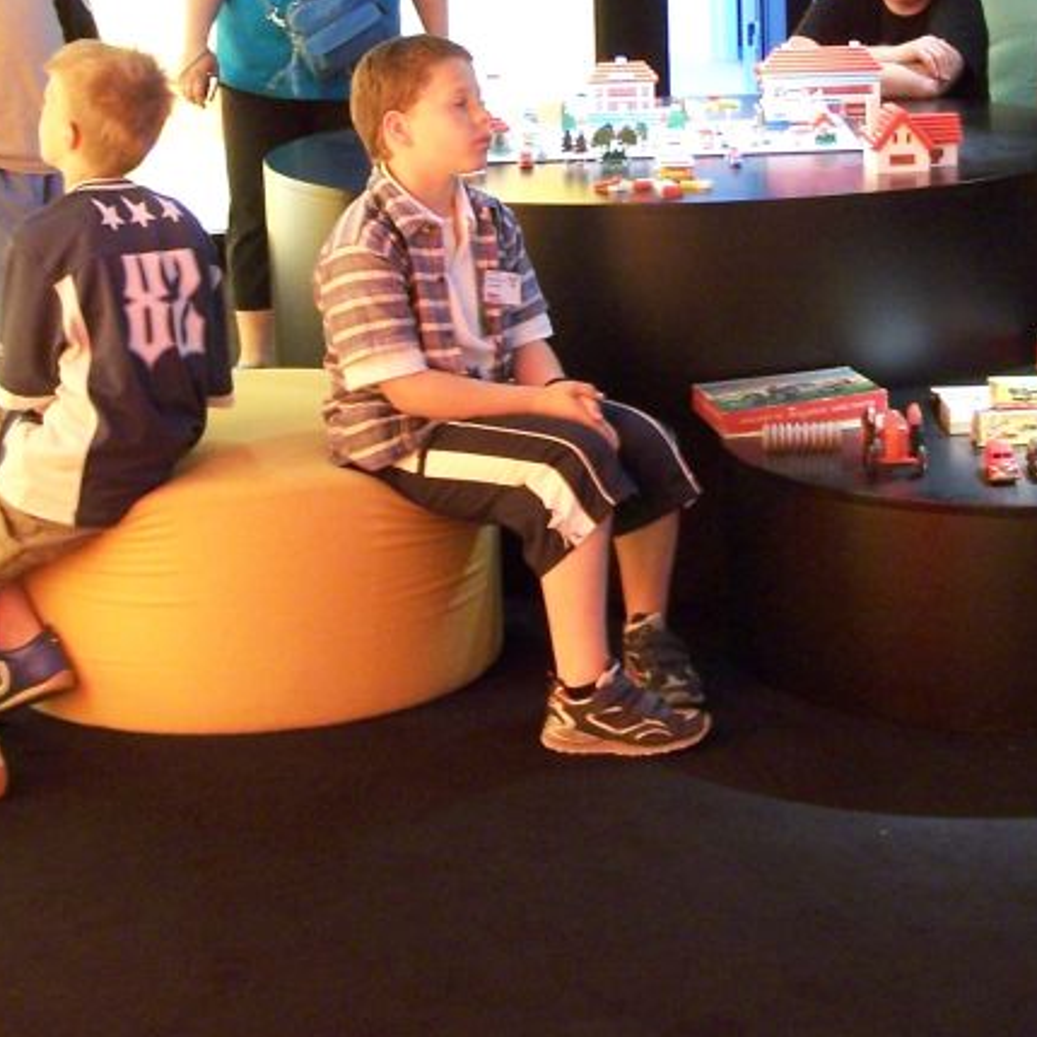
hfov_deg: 21.6
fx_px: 2711
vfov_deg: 21.2
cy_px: 130
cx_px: 661
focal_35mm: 80
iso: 140
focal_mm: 6.3
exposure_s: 1/15
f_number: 2.8
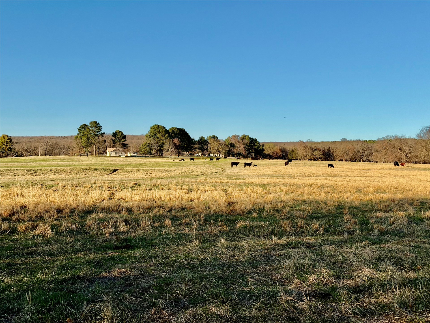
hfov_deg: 39.7
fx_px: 596
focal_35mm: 48
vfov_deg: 30.3
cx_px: 215
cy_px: 162
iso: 64
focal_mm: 6.76
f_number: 1.78
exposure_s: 1/3891
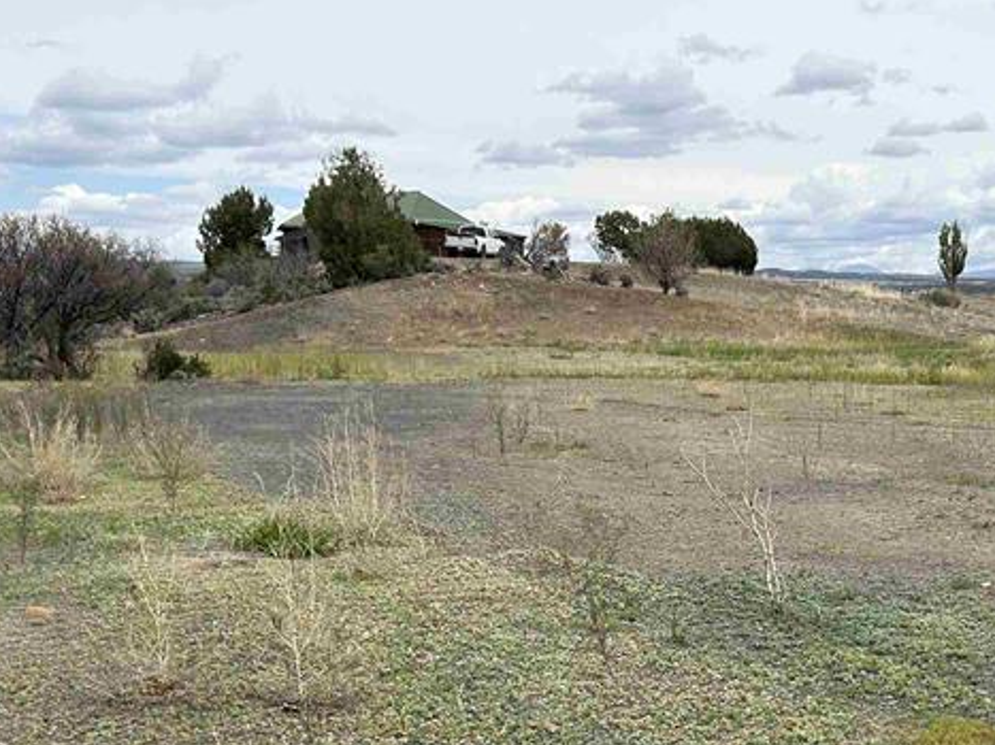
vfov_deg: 24.4
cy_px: 764
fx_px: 1638
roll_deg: +0.9
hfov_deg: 33.5
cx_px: 673
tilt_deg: -15.4
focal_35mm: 57
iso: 50
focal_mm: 5.7
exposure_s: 1/4274
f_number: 1.5
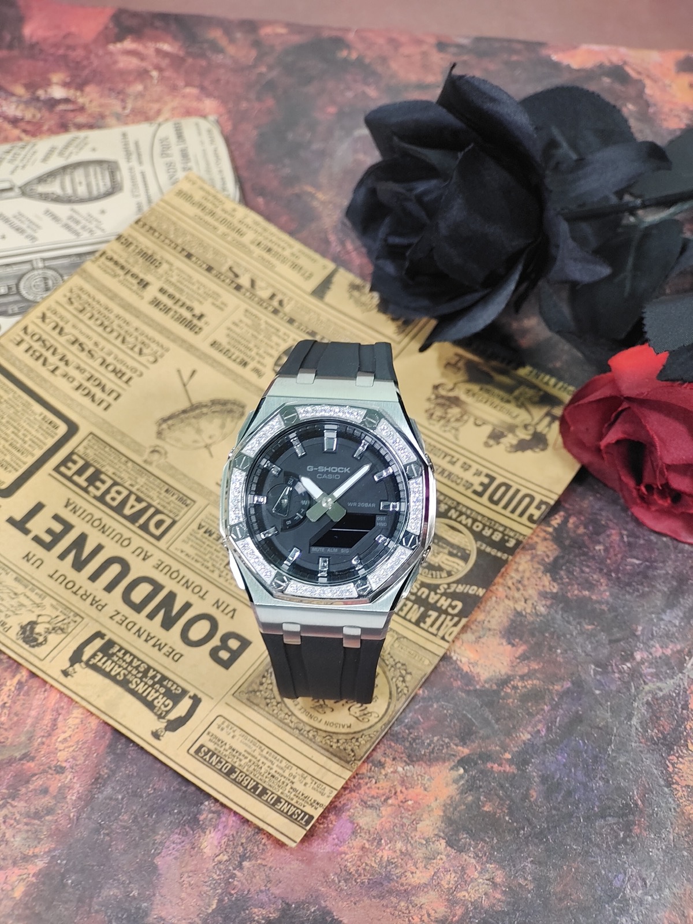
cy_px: 462
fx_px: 1335
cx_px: 346
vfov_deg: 38.2
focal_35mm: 50
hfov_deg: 29.1
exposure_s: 1/50
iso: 54
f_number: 2.08
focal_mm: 7.55
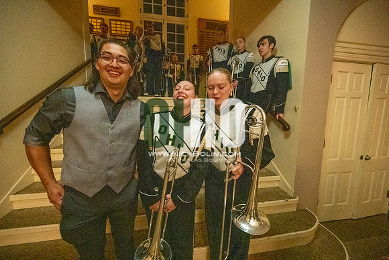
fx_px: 151
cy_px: 130
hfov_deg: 104.2
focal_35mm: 14
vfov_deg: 81.2
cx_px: 194
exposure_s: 1/250
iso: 16000
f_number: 4.5
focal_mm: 14
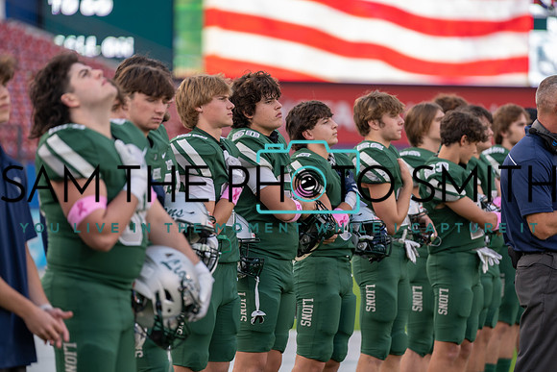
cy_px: 186
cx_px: 278
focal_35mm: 200
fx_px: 3095
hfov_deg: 10.3
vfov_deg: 6.9
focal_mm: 200
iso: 160
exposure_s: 1/320
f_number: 2.8
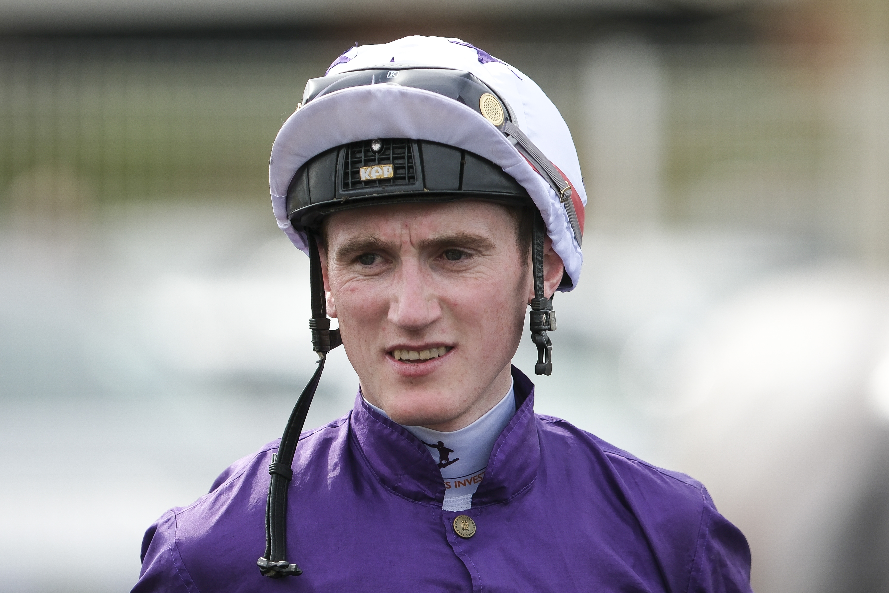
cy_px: 296
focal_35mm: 300
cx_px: 444
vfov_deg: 4.6
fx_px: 7408
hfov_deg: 6.9
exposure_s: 1/2500
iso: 160
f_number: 2
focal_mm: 200
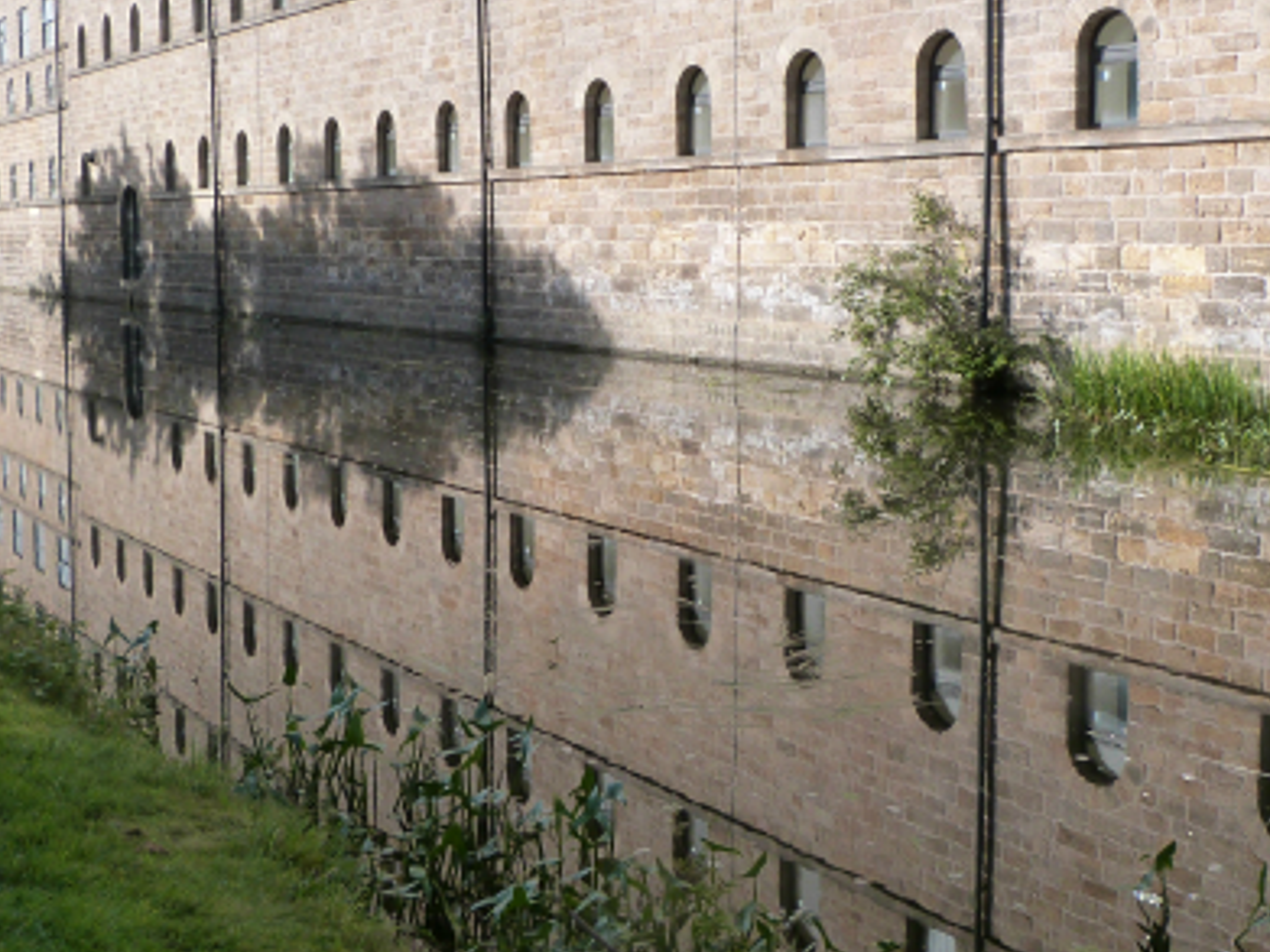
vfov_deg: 30.1
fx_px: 1760
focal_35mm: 48
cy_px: 366
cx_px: 552
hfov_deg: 39.6
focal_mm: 4.5
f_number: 5
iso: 160
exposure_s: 1/200
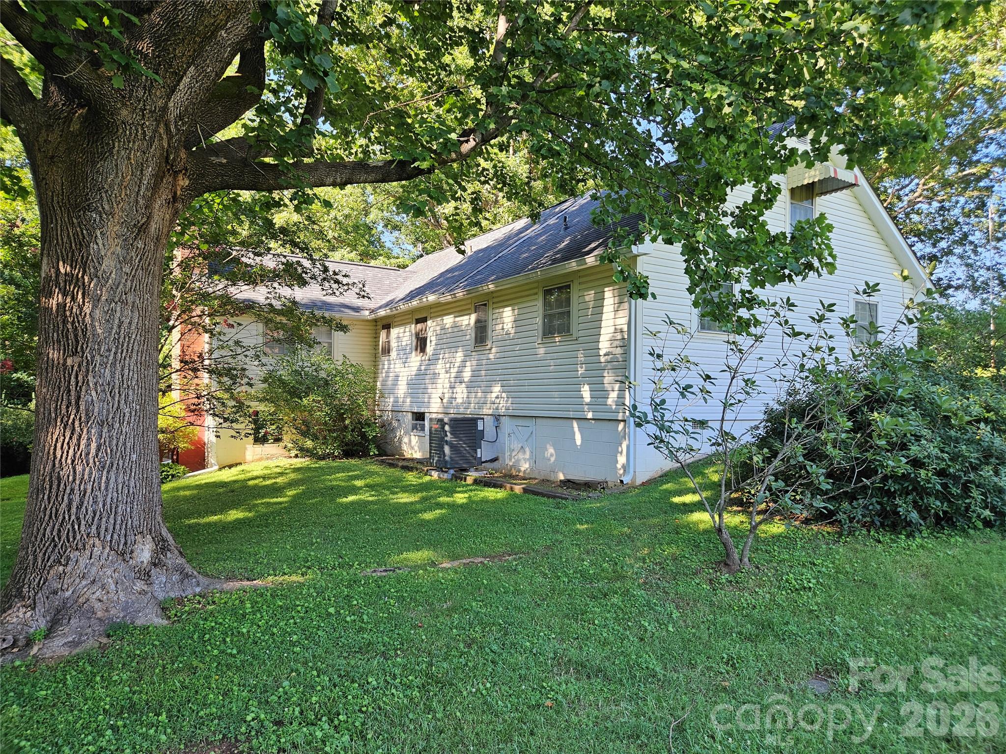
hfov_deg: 73.9
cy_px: 377
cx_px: 503
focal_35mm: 23
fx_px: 668
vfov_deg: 58.9
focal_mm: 5.4
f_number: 1.8
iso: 32
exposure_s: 1/180
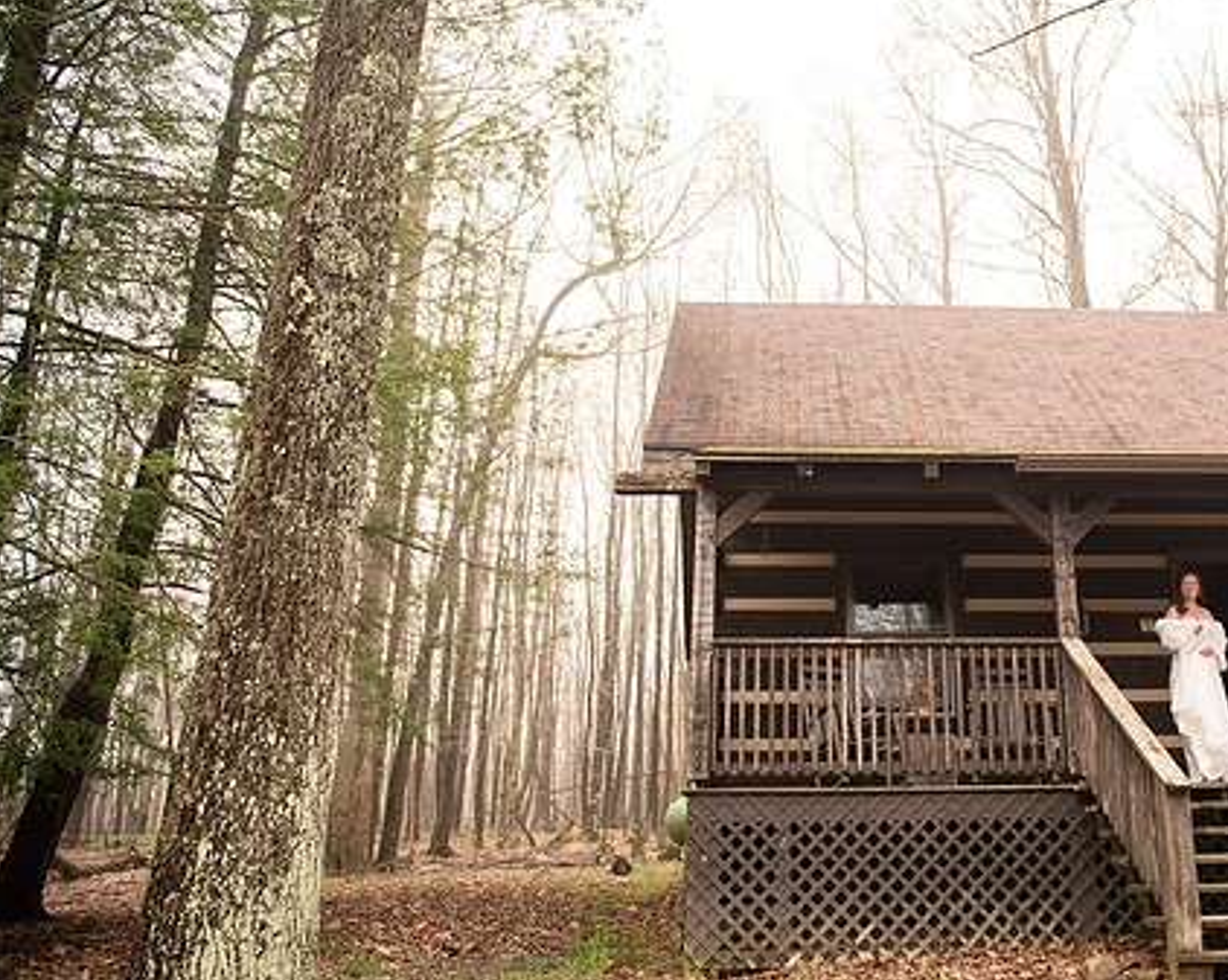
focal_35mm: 31
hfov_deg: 55.8
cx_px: 835
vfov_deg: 47.0
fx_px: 1126
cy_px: 449
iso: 400
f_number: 3.5
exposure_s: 1/640
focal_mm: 24
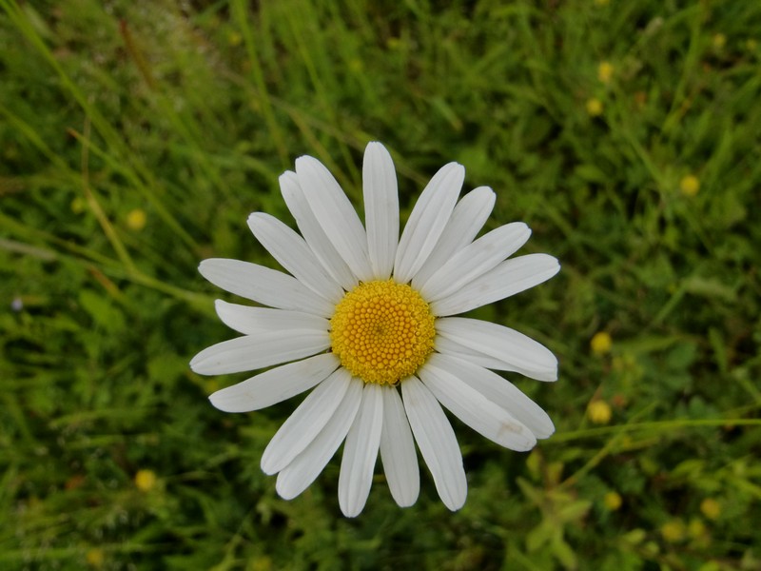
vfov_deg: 37.7
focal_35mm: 38
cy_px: 286
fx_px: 835
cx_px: 380
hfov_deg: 49.0
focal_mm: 6.66
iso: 64
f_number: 3.9
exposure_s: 1/250
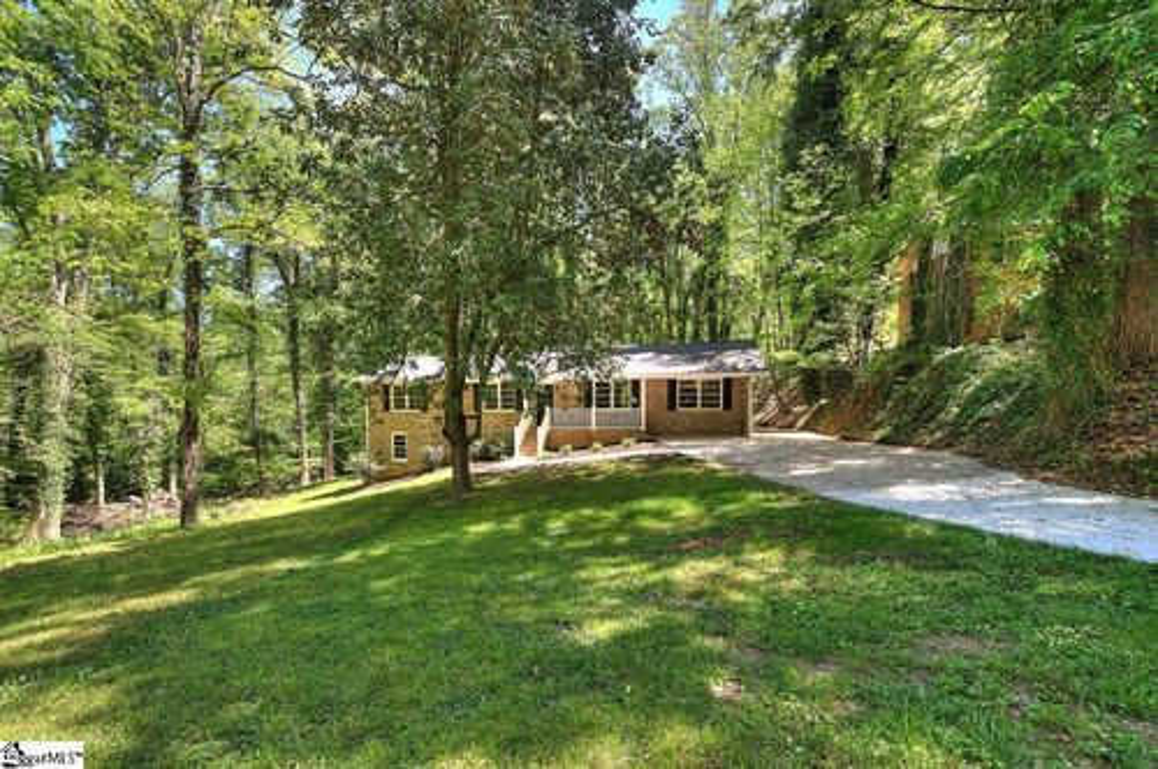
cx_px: 579
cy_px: 384
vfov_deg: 77.2
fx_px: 482
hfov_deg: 100.5
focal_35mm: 15
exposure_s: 1/50
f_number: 11
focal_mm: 15
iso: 400
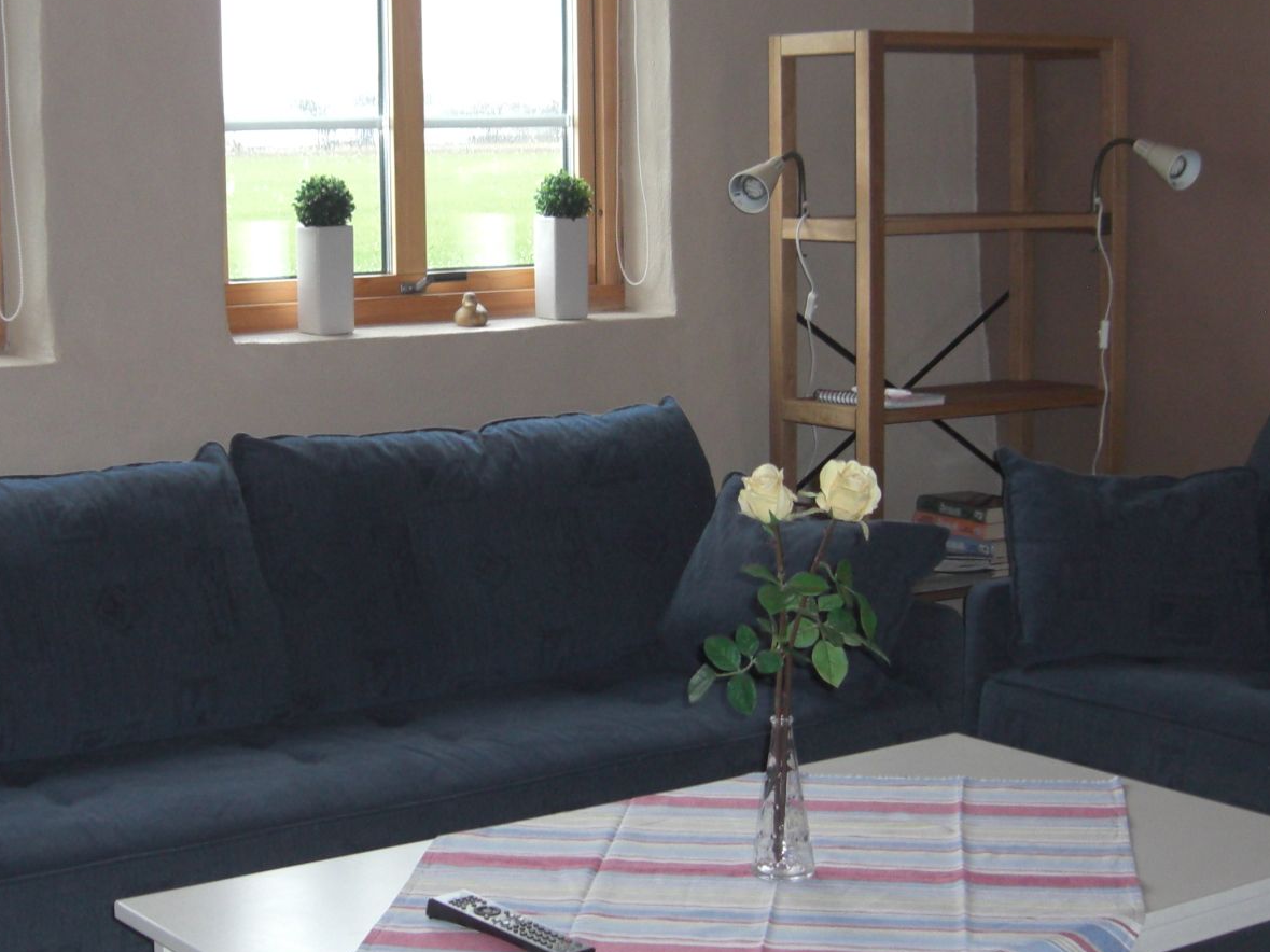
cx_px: 492
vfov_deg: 22.2
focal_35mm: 66
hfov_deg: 29.3
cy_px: 397
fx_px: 2421
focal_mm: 7.9
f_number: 2.8
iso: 200
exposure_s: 1/60
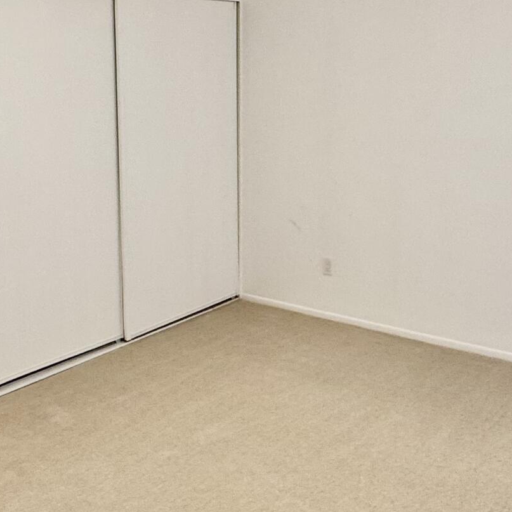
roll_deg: -0.3
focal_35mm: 46
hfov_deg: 36.8
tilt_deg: -7.9
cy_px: 173
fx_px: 770
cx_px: 234
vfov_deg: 36.4
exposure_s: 1/120
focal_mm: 2.22
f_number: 2.2
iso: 125
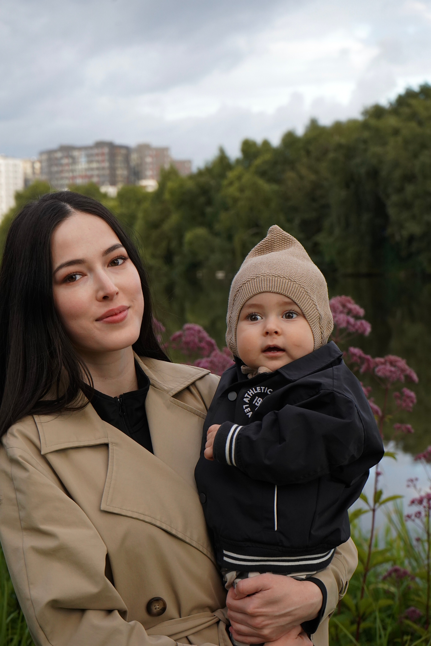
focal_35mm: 69
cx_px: 216
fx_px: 1239
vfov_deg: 29.2
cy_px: 323
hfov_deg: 19.7
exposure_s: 1/640
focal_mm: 69
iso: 2000
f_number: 8
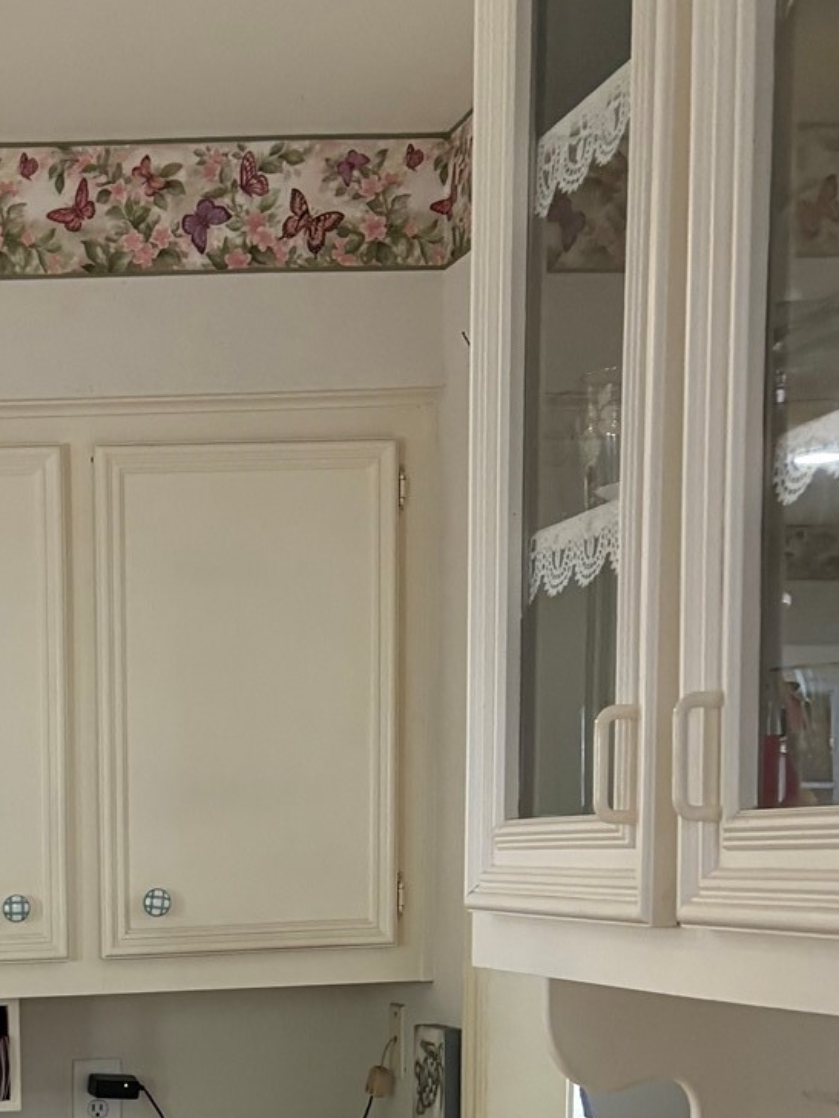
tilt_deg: -6.6
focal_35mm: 73
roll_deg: +2.7
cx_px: -87
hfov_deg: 19.3
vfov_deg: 24.9
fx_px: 2358
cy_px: 1224
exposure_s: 1/60
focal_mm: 5.96
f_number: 1.6
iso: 250
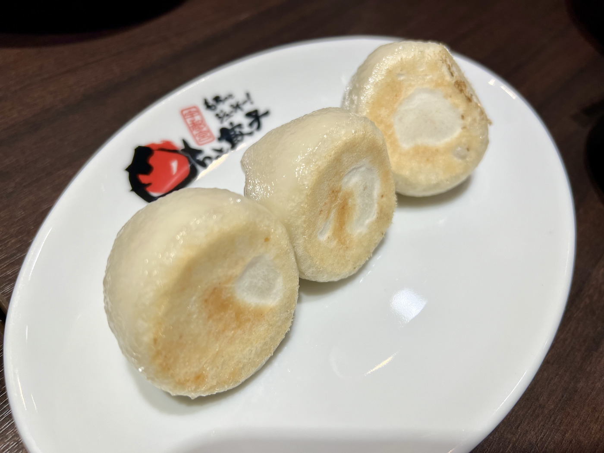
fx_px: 454
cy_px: 226
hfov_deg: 67.3
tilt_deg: -55.9
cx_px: 302
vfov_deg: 53.1
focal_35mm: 26
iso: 50
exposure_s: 1/443
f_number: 1.5
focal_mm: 5.7
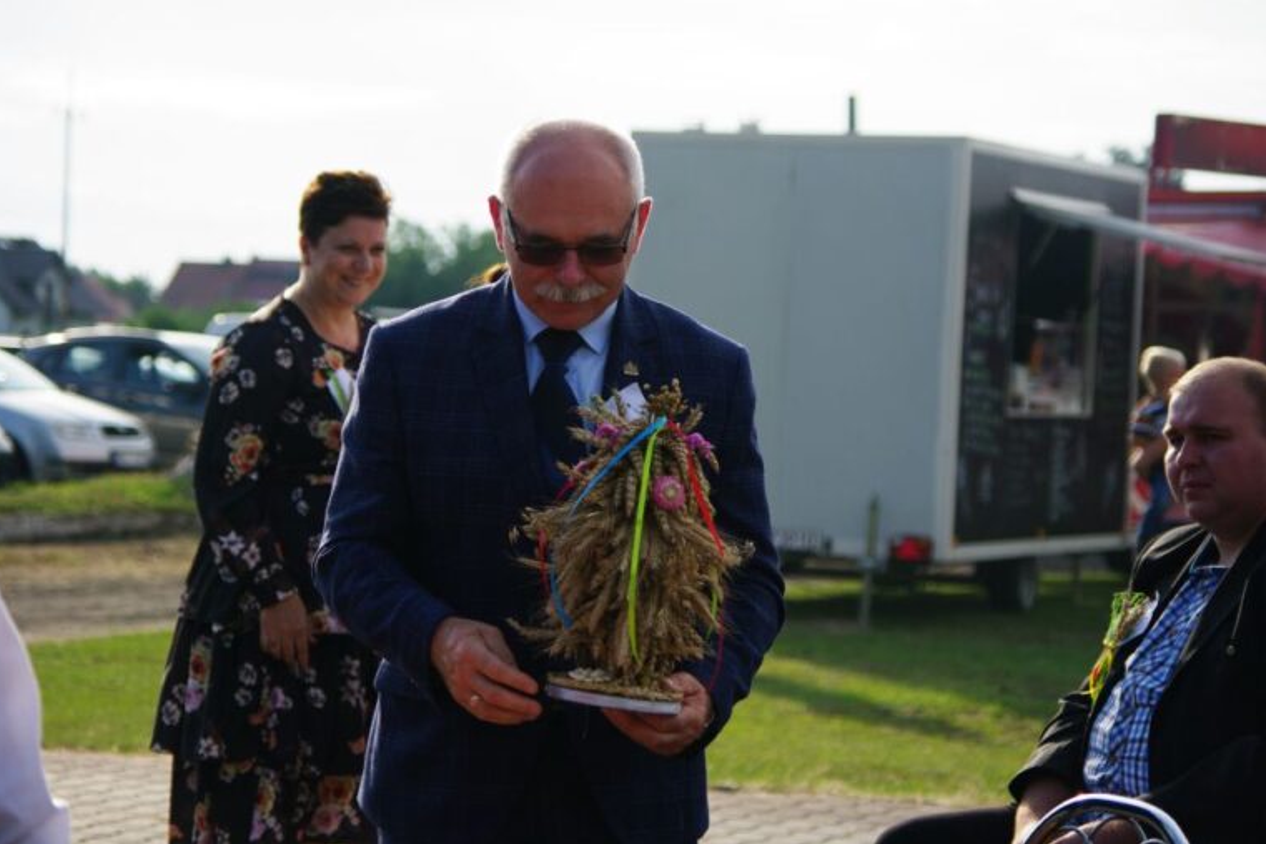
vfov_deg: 11.3
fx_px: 4254
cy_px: 421
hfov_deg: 16.9
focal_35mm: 121
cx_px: 631
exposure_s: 1/750
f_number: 4.5
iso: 280
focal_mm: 80
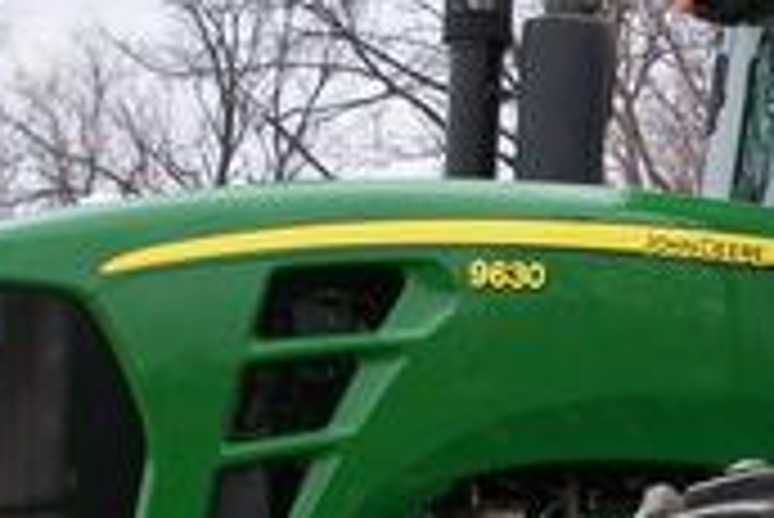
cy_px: 694
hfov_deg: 17.0
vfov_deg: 11.6
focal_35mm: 115
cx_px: 940
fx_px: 2475
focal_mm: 6.3
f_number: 3.1
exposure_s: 1/160
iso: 80
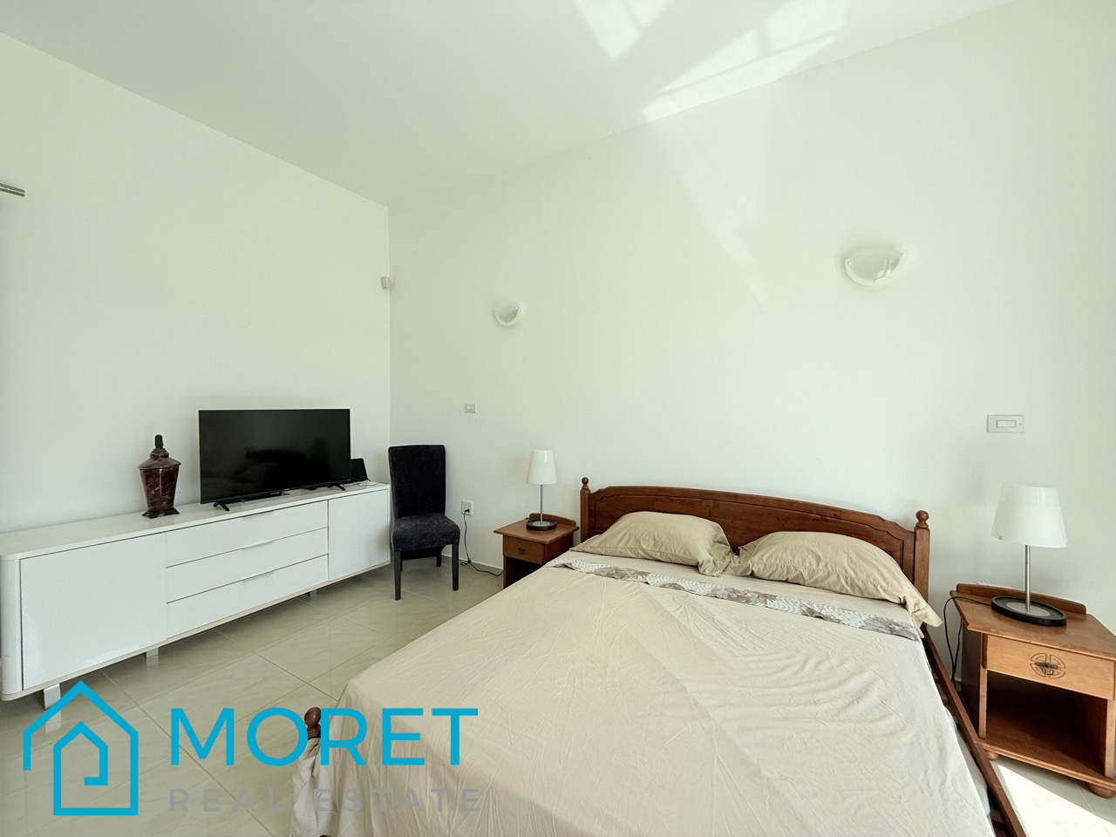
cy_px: 418
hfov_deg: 102.1
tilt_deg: -2.3
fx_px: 451
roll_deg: -0.5
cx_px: 558
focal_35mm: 14
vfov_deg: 85.7
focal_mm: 2.22
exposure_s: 1/244
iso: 50
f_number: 2.2
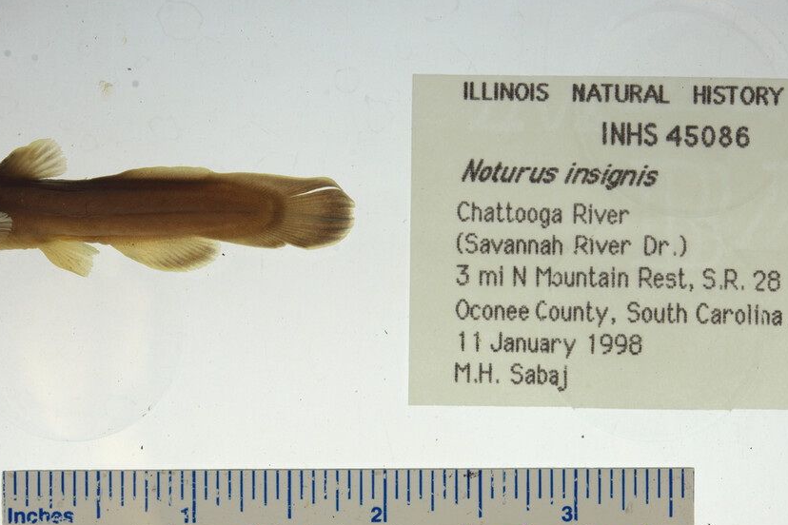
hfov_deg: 23.4
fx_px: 1904
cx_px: 344
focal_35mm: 87
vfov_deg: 15.7
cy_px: 356
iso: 100
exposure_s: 1/200
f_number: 10
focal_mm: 60
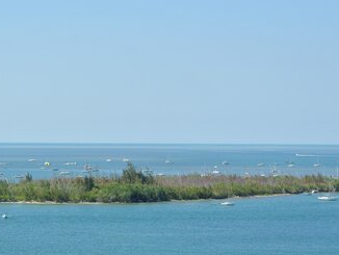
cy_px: 152
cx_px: 125
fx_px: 1499
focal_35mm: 153
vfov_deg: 9.7
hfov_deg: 12.9
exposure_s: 1/500
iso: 100
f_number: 5.6
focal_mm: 30
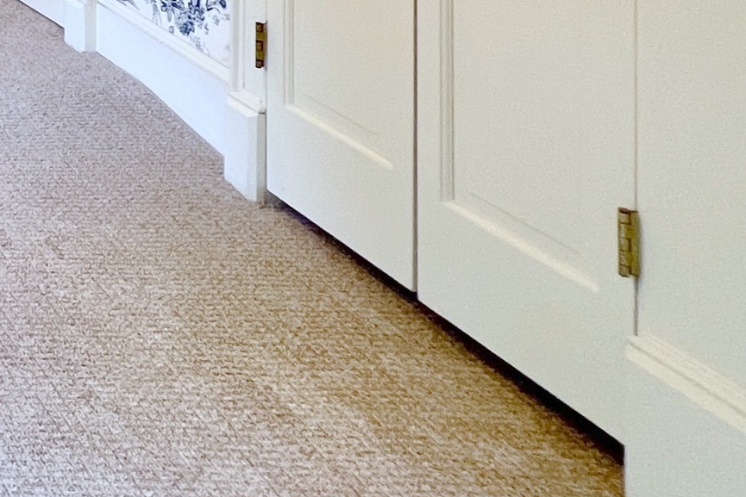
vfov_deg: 20.9
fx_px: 995
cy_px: -359
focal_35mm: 48
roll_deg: +1.2
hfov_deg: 23.9
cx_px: -536
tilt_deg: -1.5
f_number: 1.8
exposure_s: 1/60
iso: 160
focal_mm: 1.57
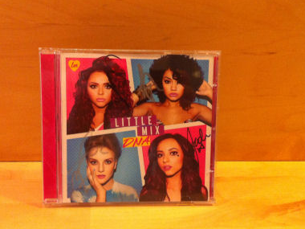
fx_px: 405
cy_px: 129
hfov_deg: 41.2
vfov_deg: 31.5
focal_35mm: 46
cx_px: 136
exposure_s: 1/15
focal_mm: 3.85
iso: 250
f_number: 2.8
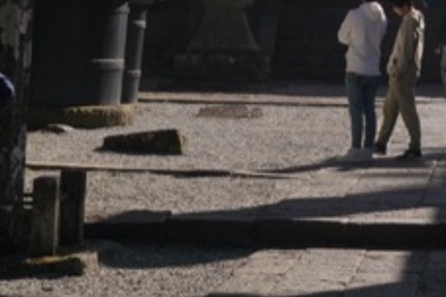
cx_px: 428
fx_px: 1956
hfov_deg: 12.9
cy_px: -394
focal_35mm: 158
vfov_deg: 8.1
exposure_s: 1/125
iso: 100
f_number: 16
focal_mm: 28
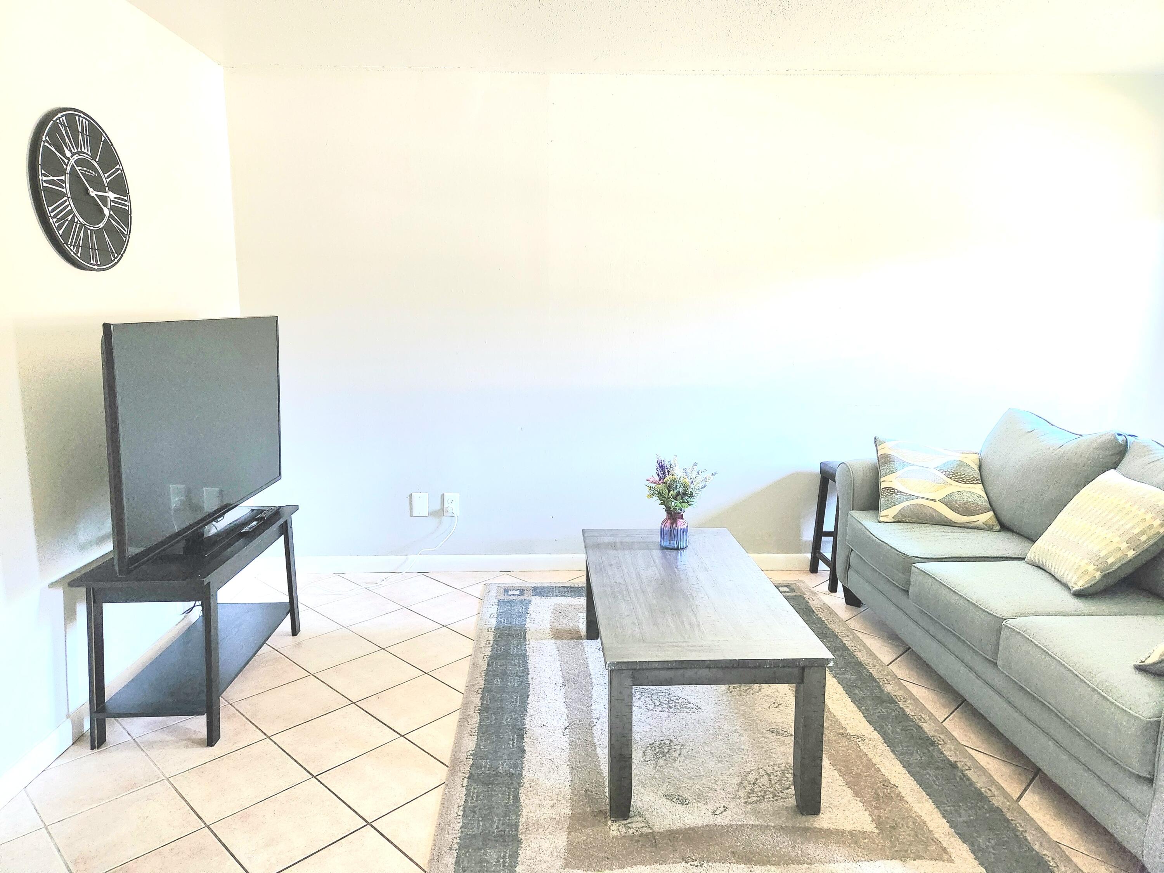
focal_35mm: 23
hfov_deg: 73.9
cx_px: 582
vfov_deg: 58.9
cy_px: 436
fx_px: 773
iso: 800
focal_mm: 5.4
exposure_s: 1/120
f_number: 1.8
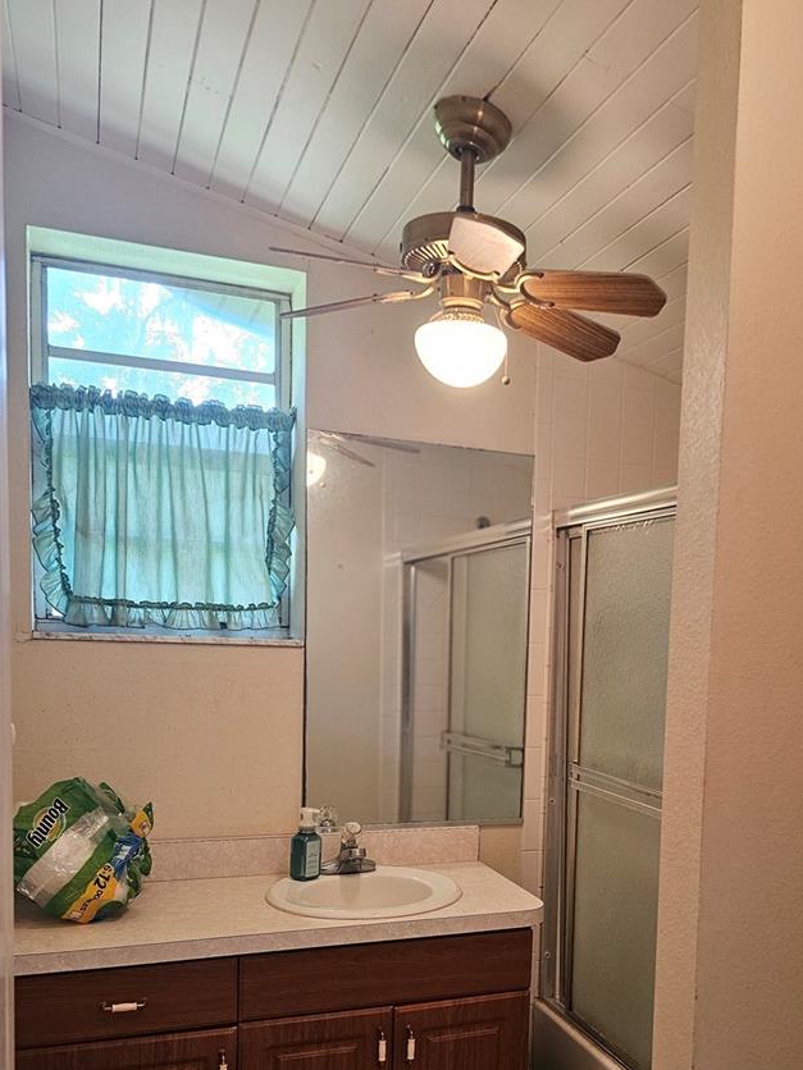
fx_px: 1021
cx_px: 548
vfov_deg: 54.1
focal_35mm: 33
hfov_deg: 42.3
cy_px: 724
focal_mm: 6.3
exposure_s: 1/120
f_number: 1.7
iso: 250
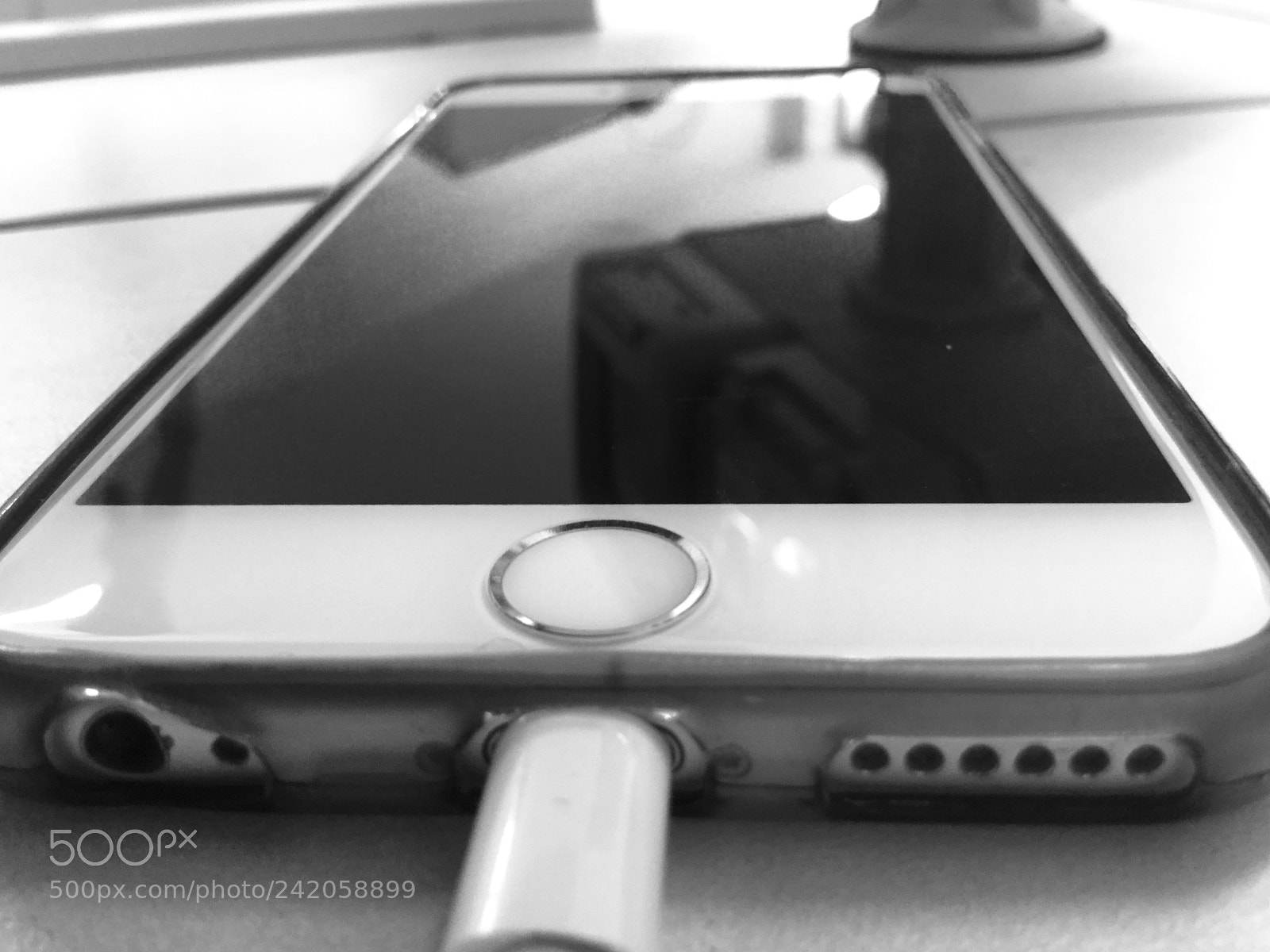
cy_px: 476
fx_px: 1137
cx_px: 635
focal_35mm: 31
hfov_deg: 58.4
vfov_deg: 45.4
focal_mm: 3.3
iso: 125
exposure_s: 1/33
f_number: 2.4
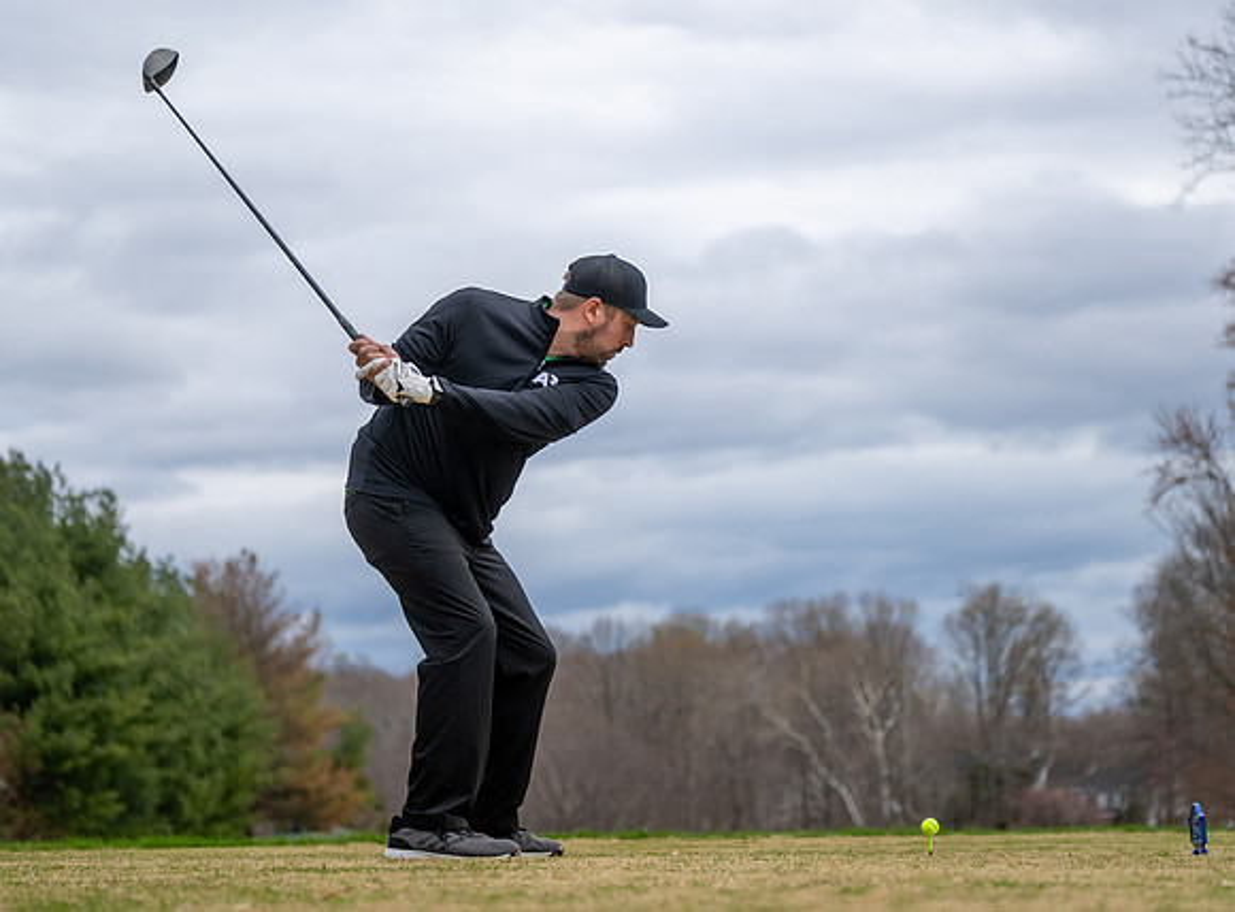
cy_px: 475
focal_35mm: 101
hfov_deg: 19.6
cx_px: 693
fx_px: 3580
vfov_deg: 14.5
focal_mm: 59
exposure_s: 1/5000
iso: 320
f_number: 2.8
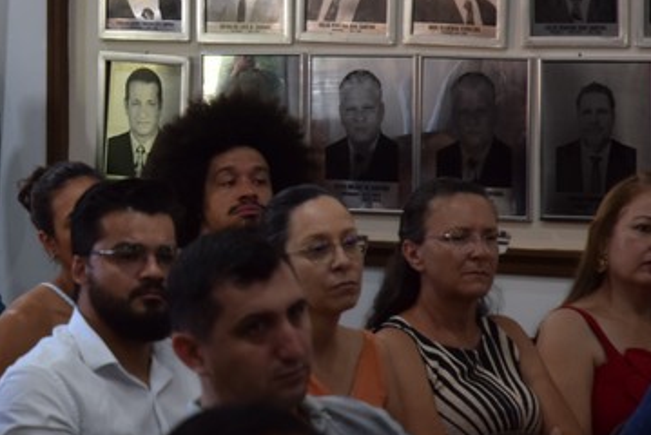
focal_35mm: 219
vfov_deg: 6.3
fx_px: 3963
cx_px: -20
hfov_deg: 9.3
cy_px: 36
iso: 800
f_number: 4.5
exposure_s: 1/160
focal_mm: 70
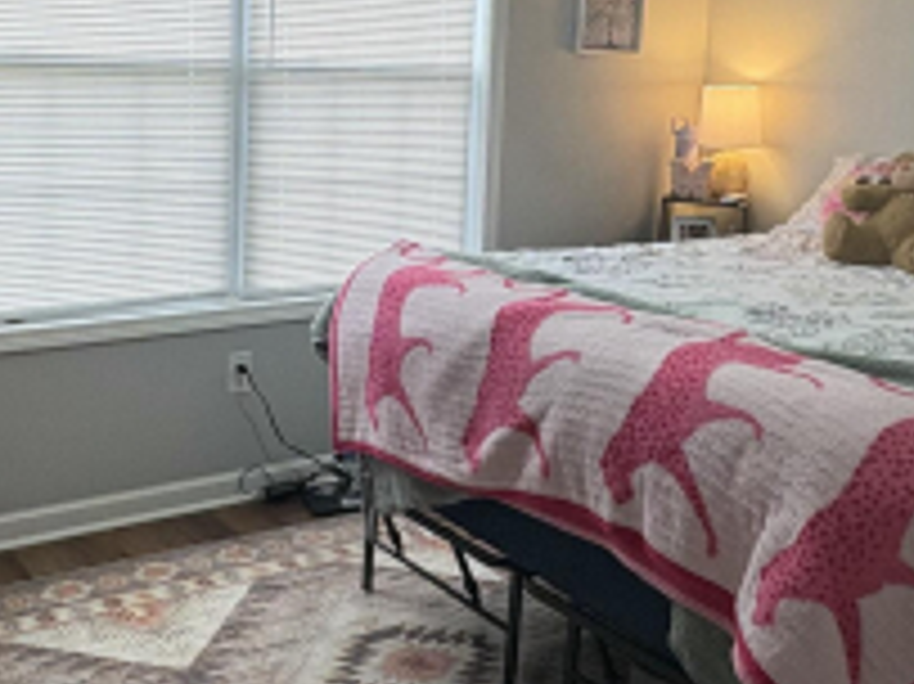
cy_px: 202
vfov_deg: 31.1
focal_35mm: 46
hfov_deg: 41.1
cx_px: 376
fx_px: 1214
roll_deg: -1.8
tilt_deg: -7.1
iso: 100
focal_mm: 2.22
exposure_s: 1/120
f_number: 2.2
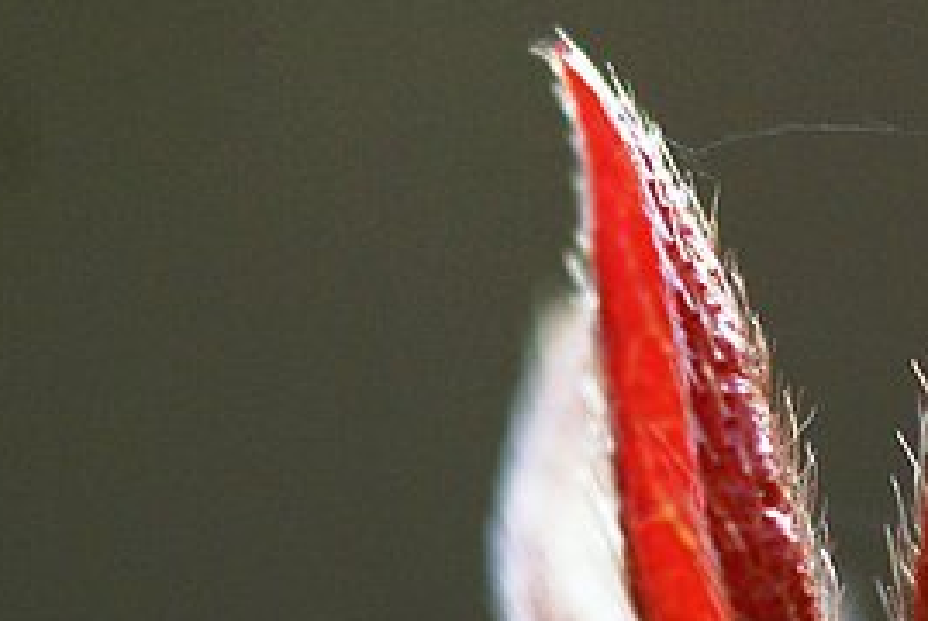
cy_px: 657
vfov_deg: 1.3
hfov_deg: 2.0
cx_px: 721
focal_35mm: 1026
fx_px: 26476
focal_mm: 180
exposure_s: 1/320
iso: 100
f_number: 3.5
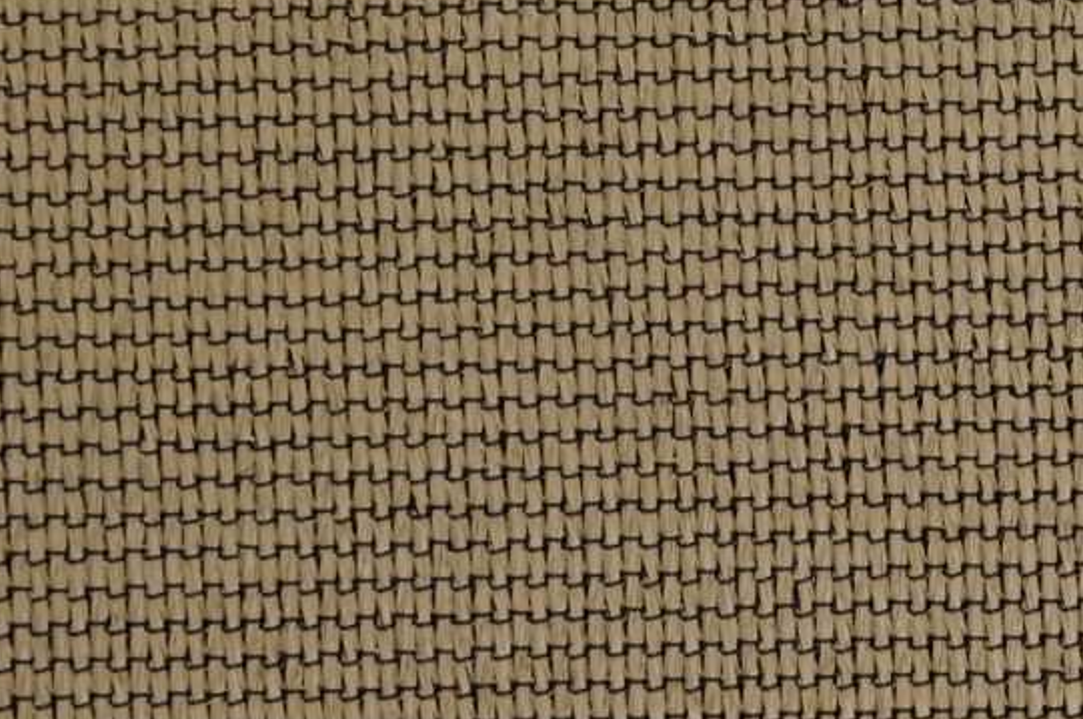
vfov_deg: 6.6
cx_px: 1372
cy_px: 36
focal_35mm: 208
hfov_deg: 9.7
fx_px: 6248
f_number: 18
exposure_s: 1/60
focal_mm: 50
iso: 200
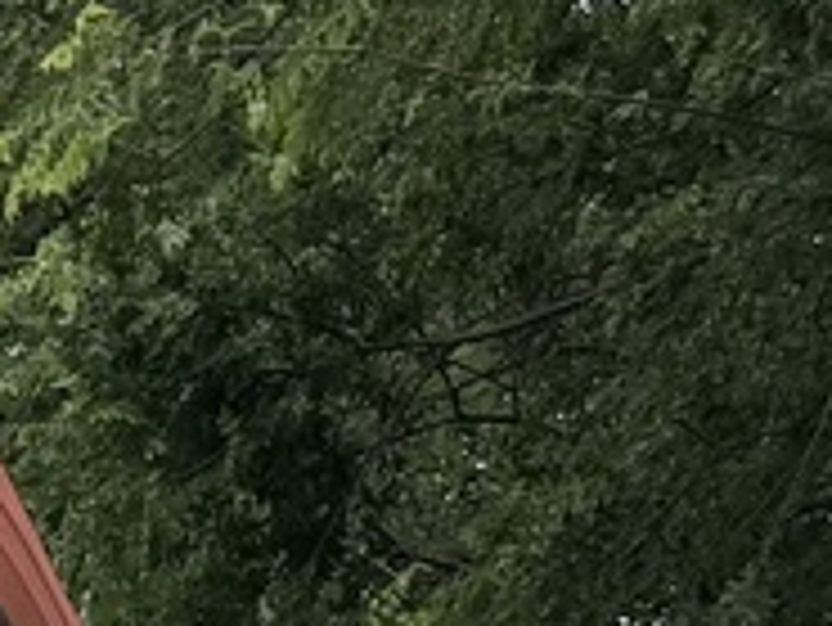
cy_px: 1450
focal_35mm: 187
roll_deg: -0.7
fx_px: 4497
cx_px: -2163
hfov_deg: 8.0
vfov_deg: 7.5
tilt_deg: +2.6
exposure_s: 1/3279
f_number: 1.78
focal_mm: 6.76
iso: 80
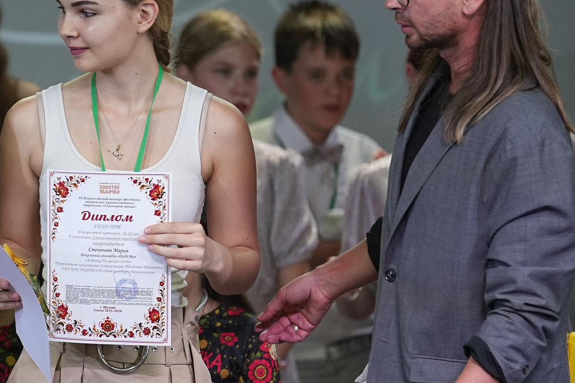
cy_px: 161
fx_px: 9581
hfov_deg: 3.4
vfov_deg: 2.3
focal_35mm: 600
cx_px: 95
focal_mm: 192
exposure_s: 1/250
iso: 1000
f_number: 2.8
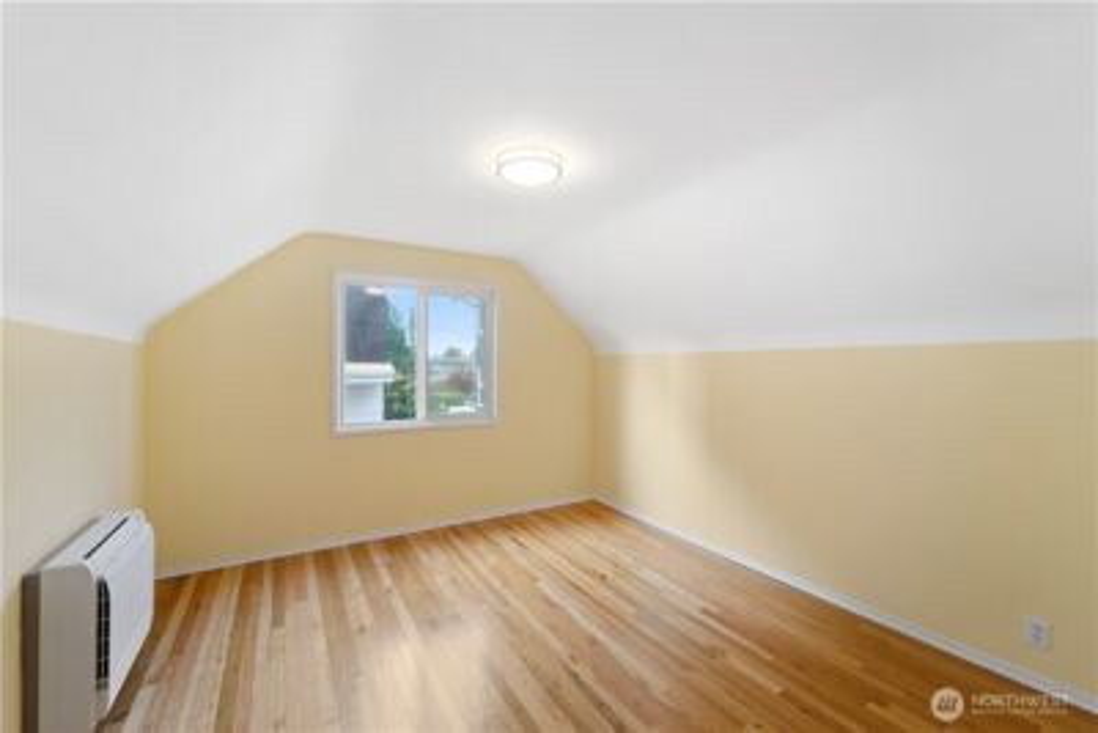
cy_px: 366
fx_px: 427
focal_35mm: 14
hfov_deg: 104.2
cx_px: 549
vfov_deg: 81.3
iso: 200
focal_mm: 14
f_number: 8
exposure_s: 1/6
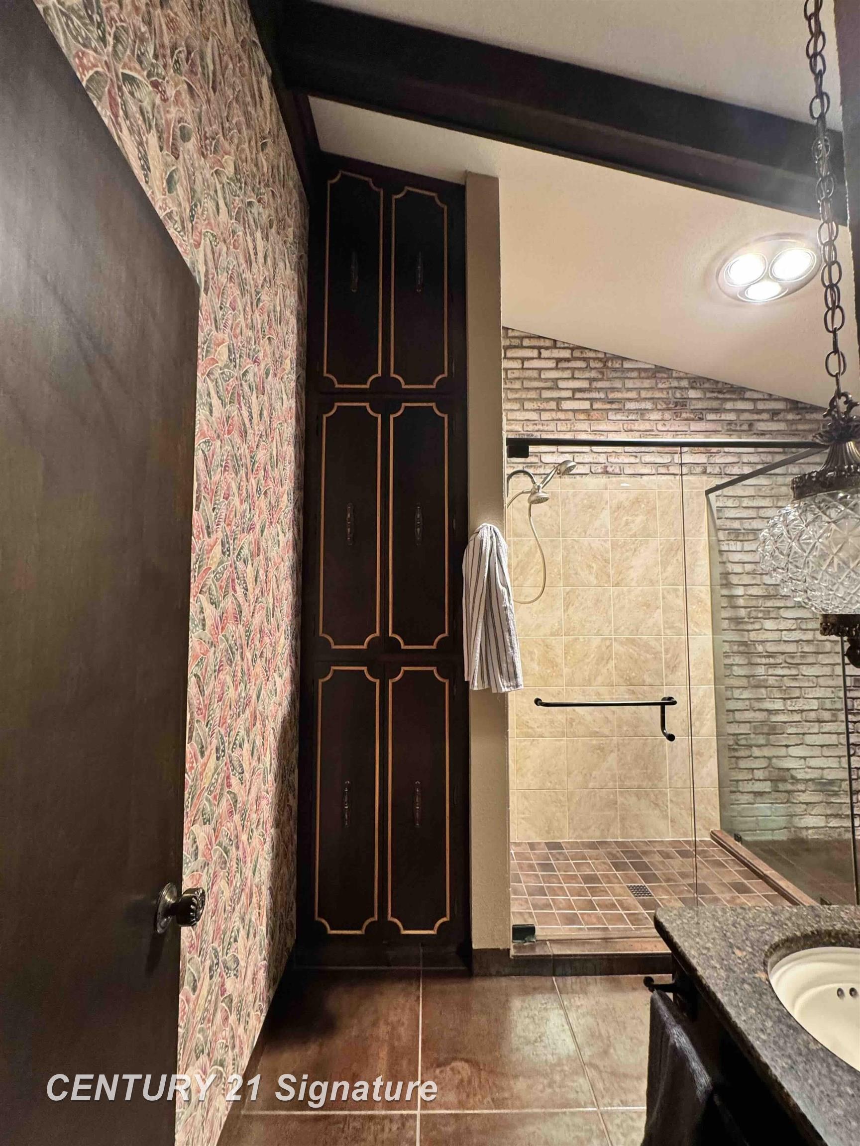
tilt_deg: +3.4
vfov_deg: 102.1
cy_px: 573
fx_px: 464
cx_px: 430
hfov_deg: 85.7
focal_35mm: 14
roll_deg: +0.0
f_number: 2.2
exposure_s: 1/60
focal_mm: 2.22
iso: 400
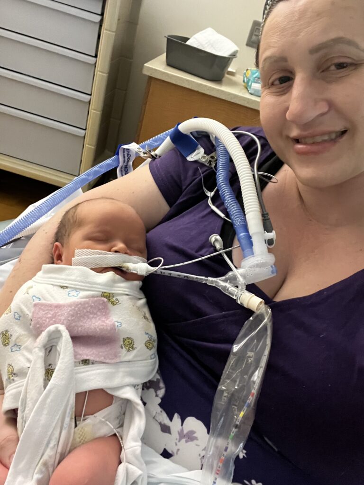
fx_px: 421
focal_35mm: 30
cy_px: 242
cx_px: 182
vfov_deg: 60.0
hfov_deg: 46.8
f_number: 2.2
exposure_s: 1/17
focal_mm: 2.71
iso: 800
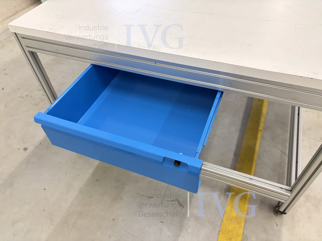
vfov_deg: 53.1
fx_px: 242
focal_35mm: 26
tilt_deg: -44.4
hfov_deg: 67.3
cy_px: 120
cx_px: 161
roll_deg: +5.5
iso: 320
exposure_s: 1/50
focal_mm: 5.96
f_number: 1.6
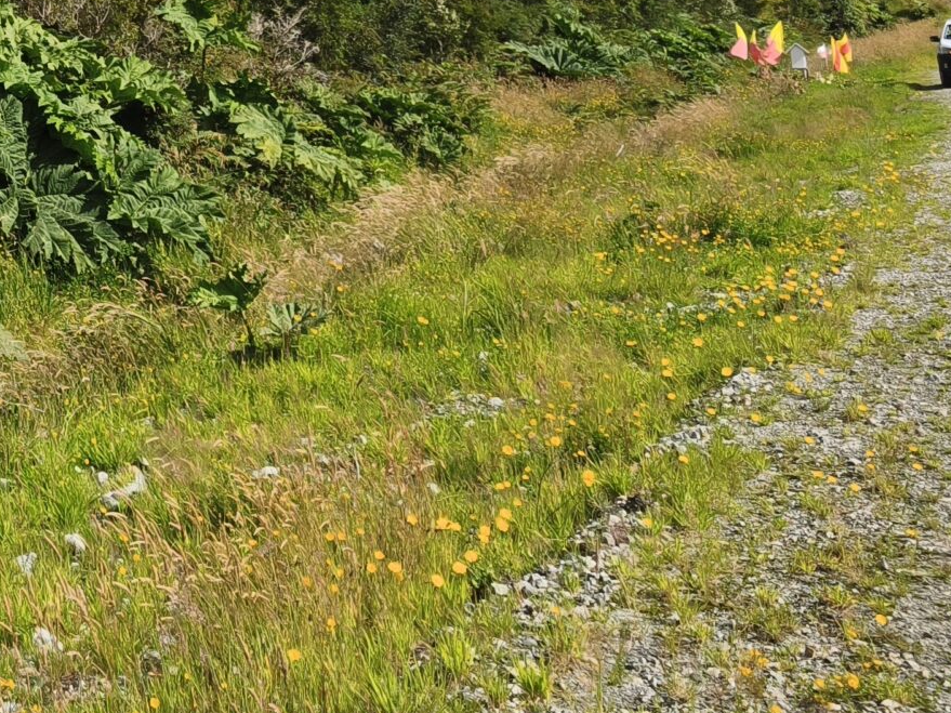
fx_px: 1840
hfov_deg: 24.5
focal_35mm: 67
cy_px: -259
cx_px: -354
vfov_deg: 19.8
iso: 50
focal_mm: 5.35
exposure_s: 1/3241
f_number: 1.7
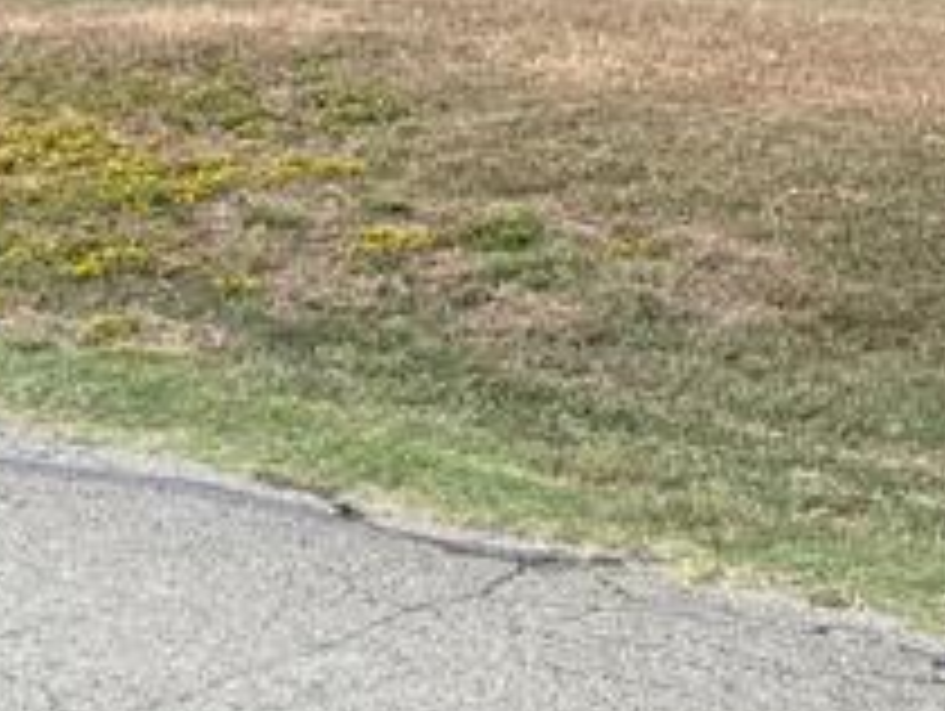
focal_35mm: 117
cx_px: 1876
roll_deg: +3.8
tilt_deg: -3.6
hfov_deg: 14.2
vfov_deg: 12.4
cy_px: -158
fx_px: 3198
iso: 80
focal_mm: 6.76
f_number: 1.78
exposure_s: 1/1314
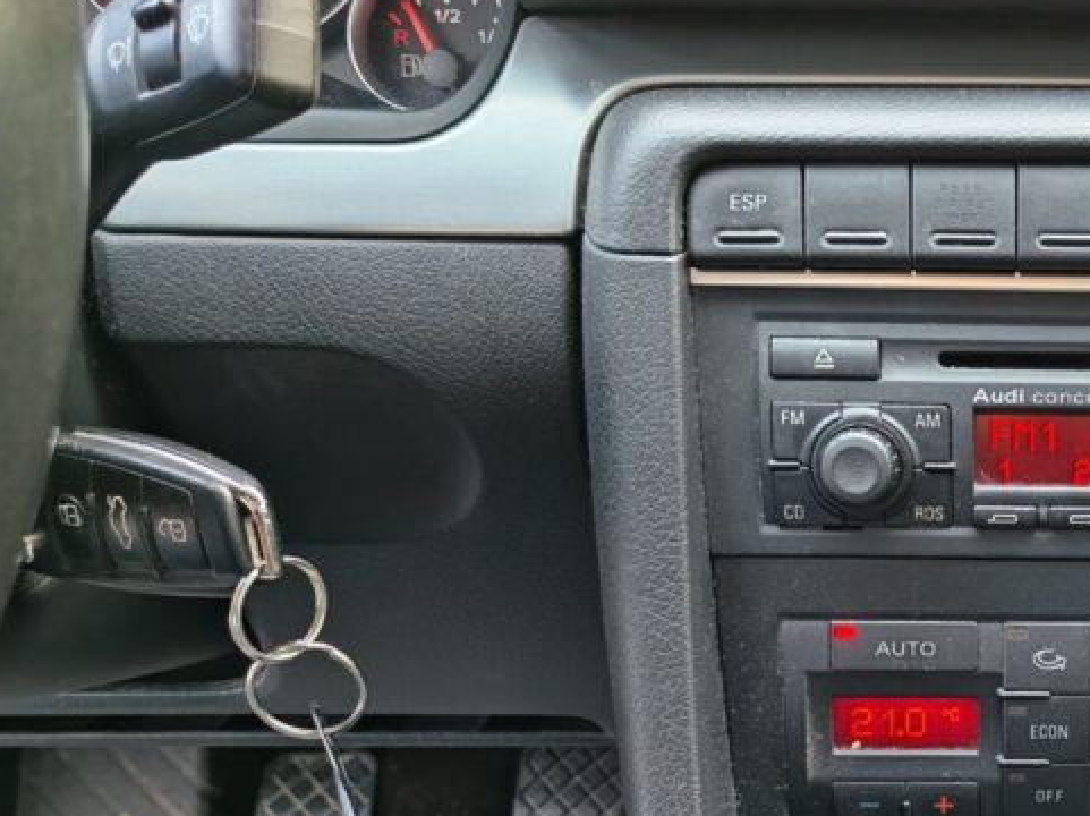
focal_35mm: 49
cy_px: 641
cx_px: 1067
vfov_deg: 29.0
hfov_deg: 35.5
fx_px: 1542
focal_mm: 5.4
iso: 125
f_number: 1.6
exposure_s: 1/150
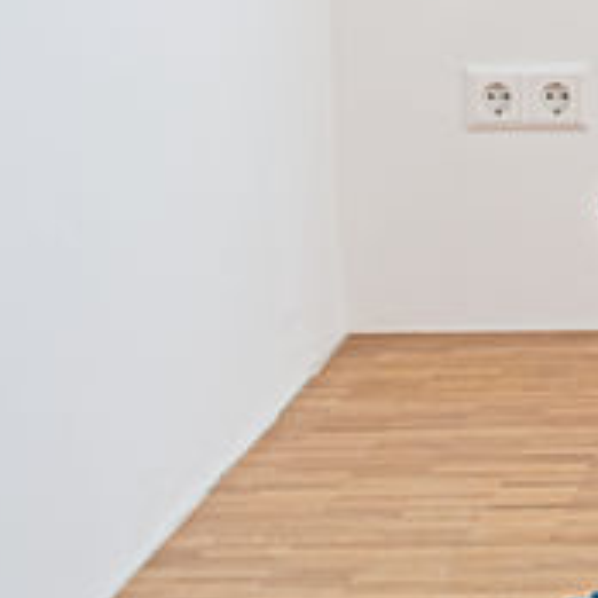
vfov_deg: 9.9
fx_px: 3440
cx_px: 1347
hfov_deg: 9.1
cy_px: 65
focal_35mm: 176
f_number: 13
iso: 320
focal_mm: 45
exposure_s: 1/6
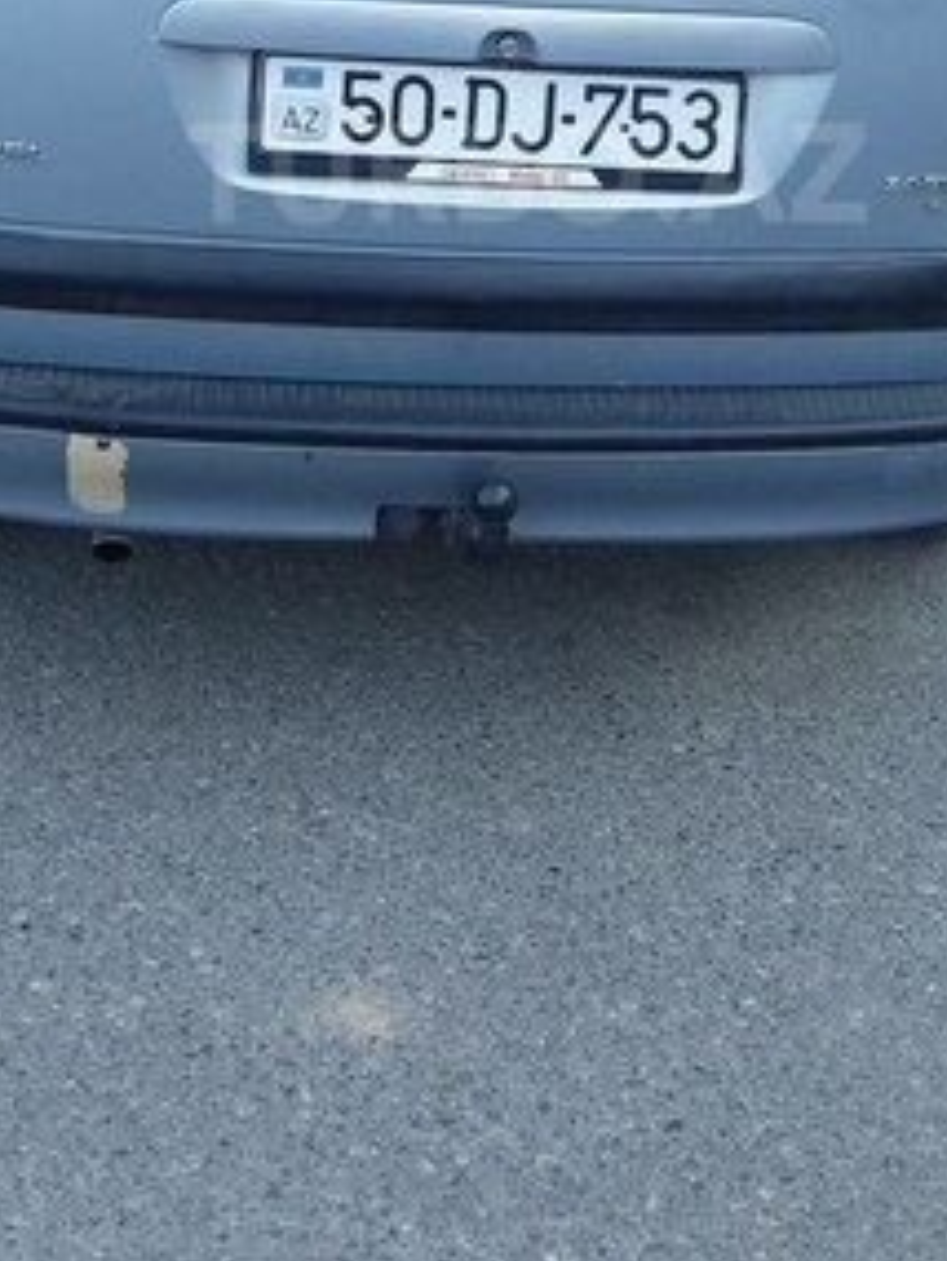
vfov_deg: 34.0
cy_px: 173
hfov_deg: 27.0
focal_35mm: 54
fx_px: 1968
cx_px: 527
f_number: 2.2
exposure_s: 1/158
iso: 40
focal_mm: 3.3
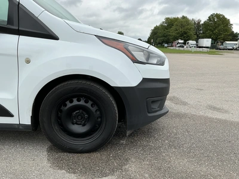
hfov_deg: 63.4
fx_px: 193
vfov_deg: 49.7
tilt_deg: -11.2
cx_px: 120
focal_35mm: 28
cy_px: 90
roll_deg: +0.0
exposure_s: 1/683
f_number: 1.8
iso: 25
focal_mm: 3
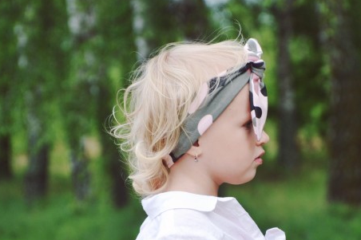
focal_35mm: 279
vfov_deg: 4.9
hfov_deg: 7.4
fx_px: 2795
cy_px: 157
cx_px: 245
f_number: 5.6
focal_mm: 105
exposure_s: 1/125
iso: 125
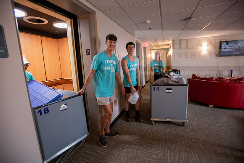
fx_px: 115
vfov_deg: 70.5
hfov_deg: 93.3
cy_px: 82
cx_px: 122
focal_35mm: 17
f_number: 3.5
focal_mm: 17
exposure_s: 1/60
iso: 500
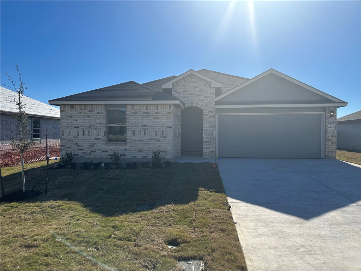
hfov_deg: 71.6
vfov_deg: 56.8
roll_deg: -0.8
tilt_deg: -1.1
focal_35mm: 24
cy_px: 136
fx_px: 250
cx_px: 180
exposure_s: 1/8929
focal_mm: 6.86
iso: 80
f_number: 1.78
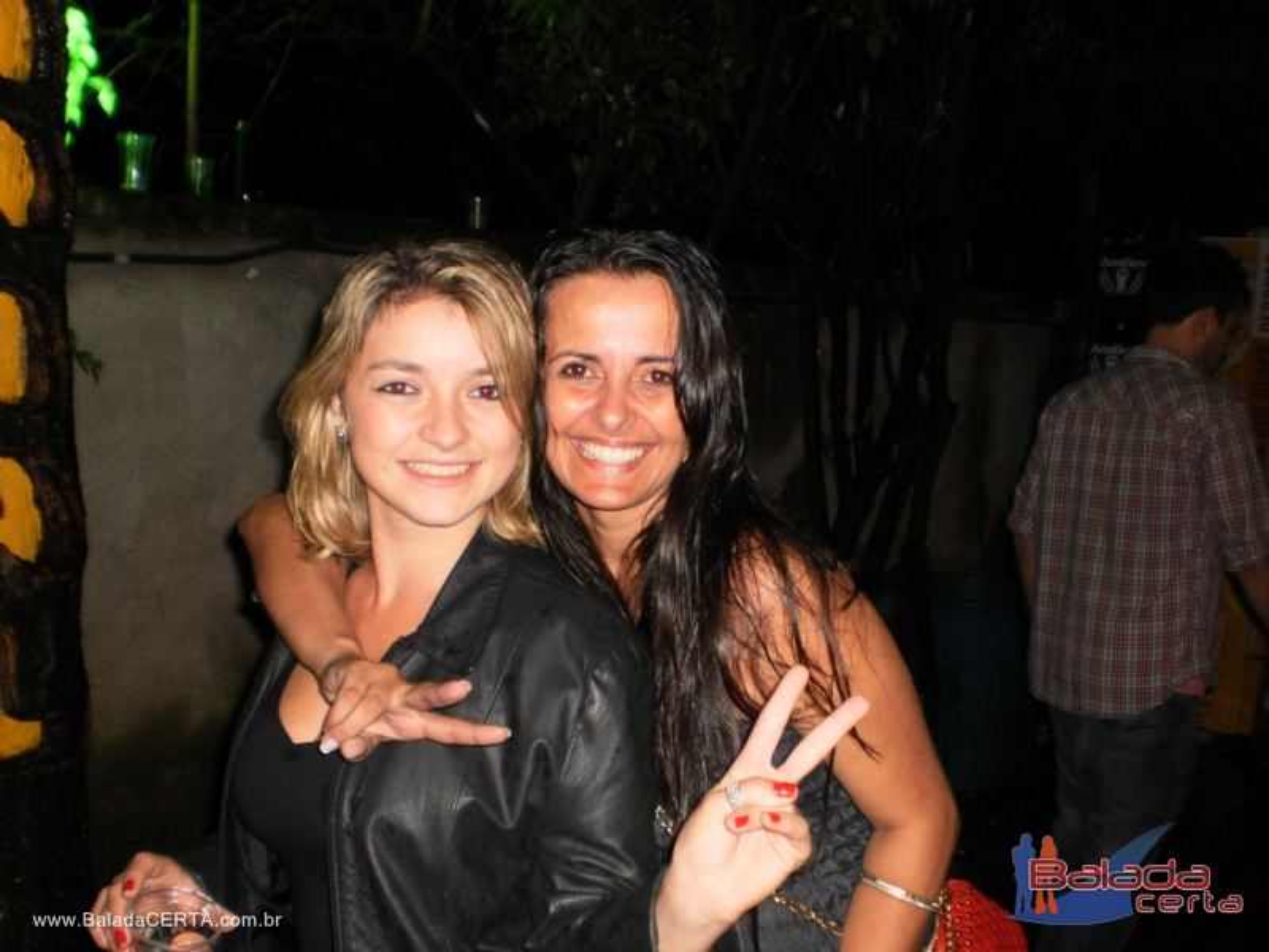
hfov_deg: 51.4
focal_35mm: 36
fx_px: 1320
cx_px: 634
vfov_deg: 39.7
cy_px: 476
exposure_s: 1/30
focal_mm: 6.3
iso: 125
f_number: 3.1
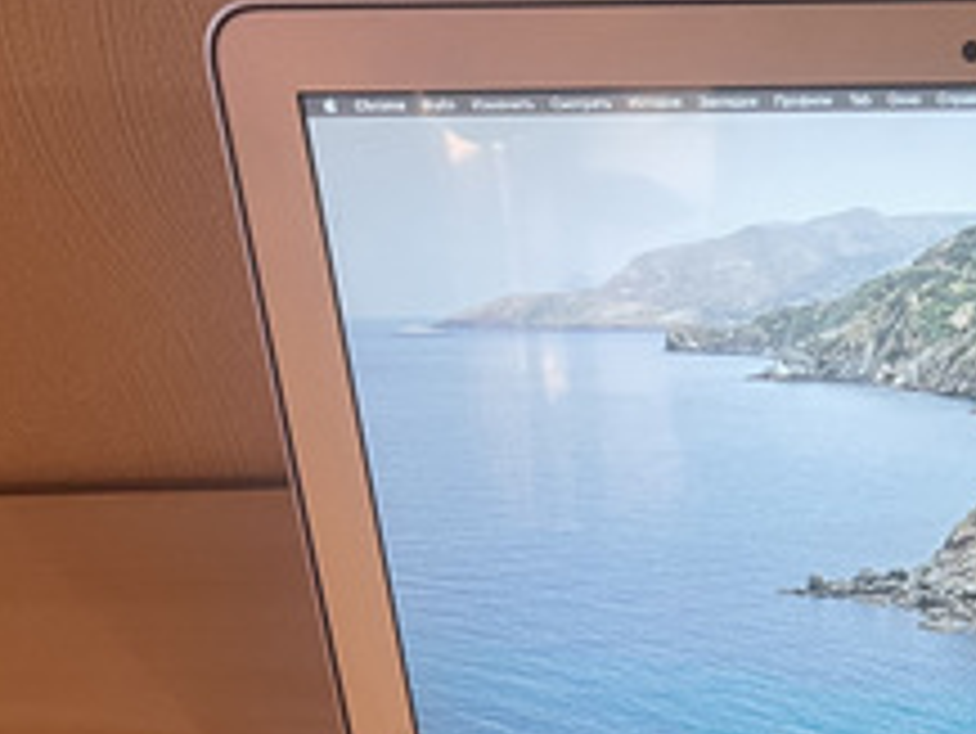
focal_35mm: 72
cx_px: 985
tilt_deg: -54.2
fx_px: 2031
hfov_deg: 25.6
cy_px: 914
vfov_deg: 19.1
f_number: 1.5
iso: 160
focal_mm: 5.7
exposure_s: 1/50
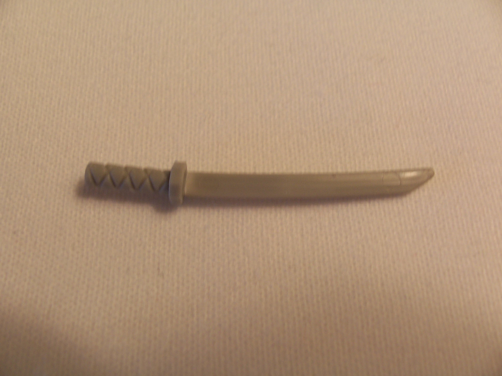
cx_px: 251
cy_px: 188
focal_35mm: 35
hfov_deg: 52.6
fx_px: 508
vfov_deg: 40.7
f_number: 2.8
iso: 80
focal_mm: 6
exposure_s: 1/60
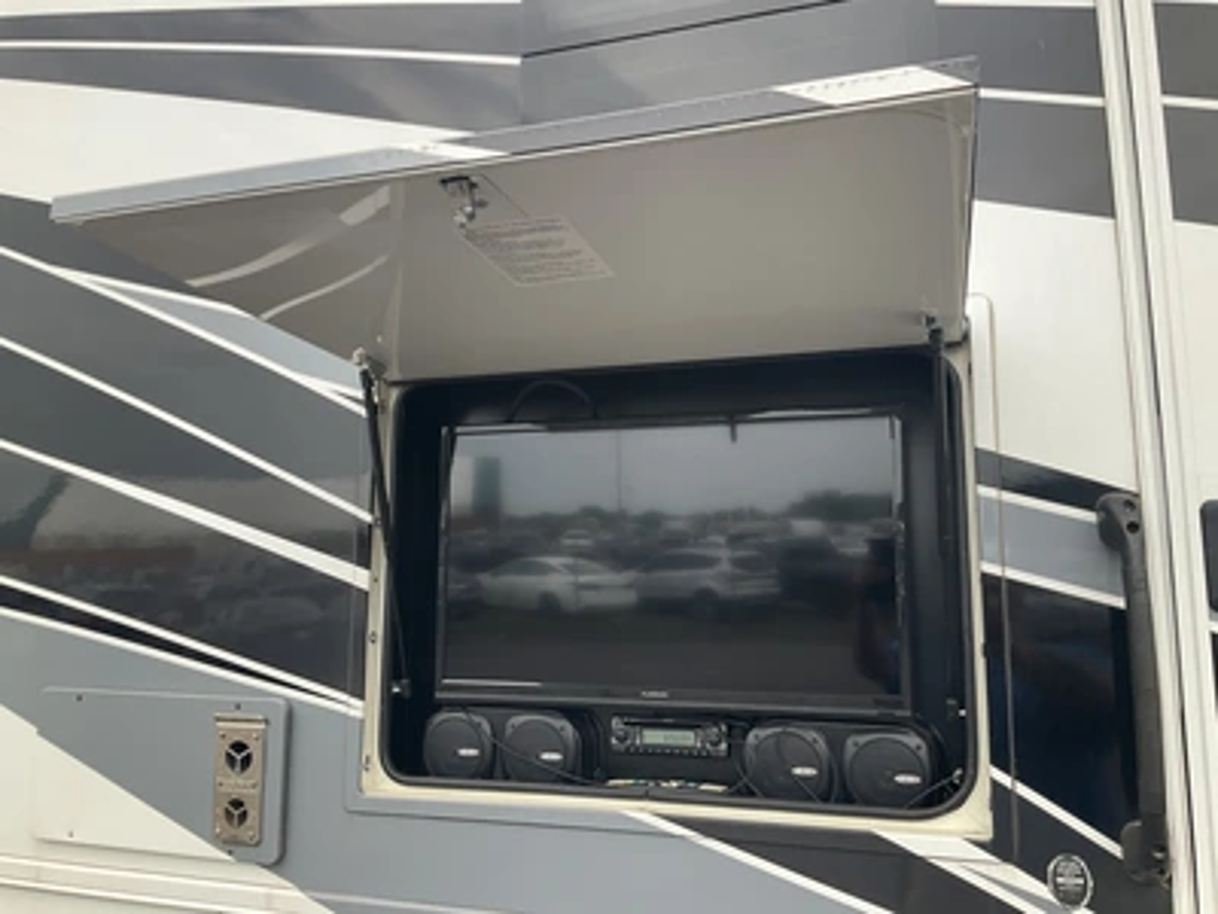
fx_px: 1020
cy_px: 457
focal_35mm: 29
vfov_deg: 48.2
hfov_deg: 61.7
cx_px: 609
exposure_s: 1/122
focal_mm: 3
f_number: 1.8
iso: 20
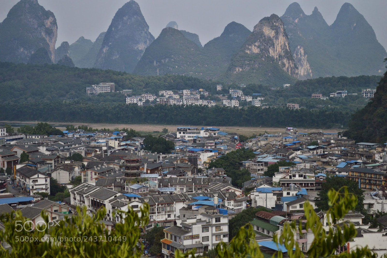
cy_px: 129
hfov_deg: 26.0
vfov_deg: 17.5
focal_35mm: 78
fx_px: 838
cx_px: 194
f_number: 5.6
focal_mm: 52
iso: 720
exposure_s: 1/4000
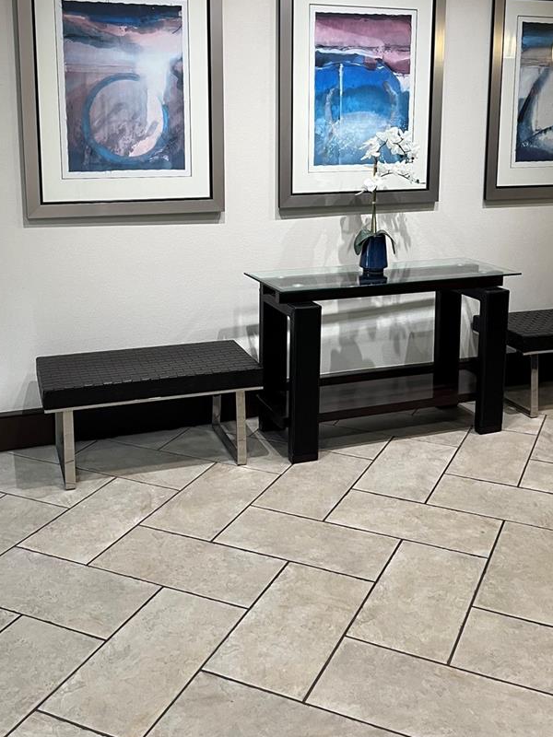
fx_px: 831
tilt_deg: -7.9
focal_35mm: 39
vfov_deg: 47.0
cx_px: 289
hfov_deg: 36.8
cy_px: 236
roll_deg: -0.4
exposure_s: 1/60
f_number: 1.6
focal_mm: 5.1
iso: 100
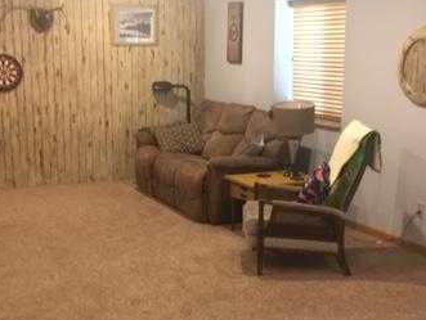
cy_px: 194
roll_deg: +0.1
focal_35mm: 56
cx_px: 221
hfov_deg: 34.3
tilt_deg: -8.8
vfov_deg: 26.1
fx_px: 690
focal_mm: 4.15
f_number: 2.2
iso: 200
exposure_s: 1/20
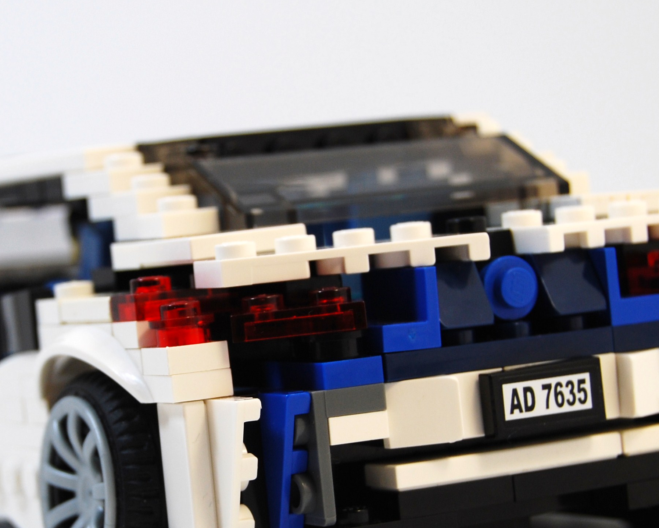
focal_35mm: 140
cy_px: 339
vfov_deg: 11.0
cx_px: 175
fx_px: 2731
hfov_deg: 13.7
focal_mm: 46
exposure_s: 1/125
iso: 180
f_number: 5.6
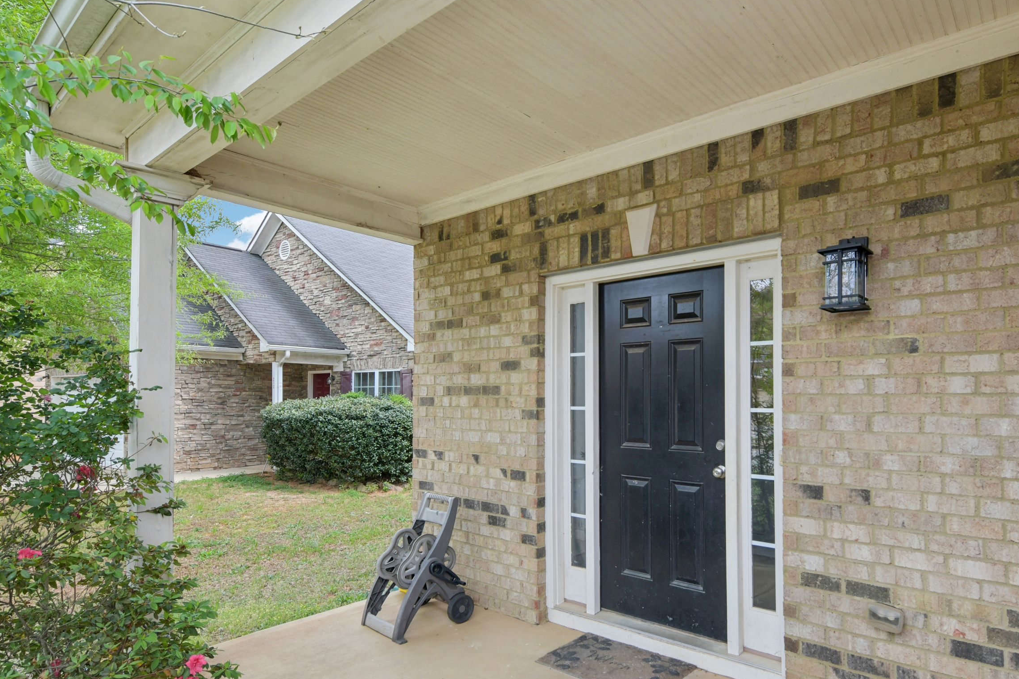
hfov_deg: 79.9
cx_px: 630
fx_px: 594
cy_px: 407
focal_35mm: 21
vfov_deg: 59.0
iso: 400
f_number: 8
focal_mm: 16
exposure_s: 1/200
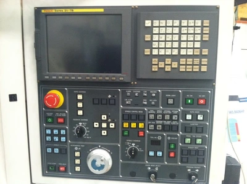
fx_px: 249
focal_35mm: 35
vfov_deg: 40.6
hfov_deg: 52.7
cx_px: 124
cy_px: 92
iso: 200
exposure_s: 1/15
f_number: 2.8
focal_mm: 3.85
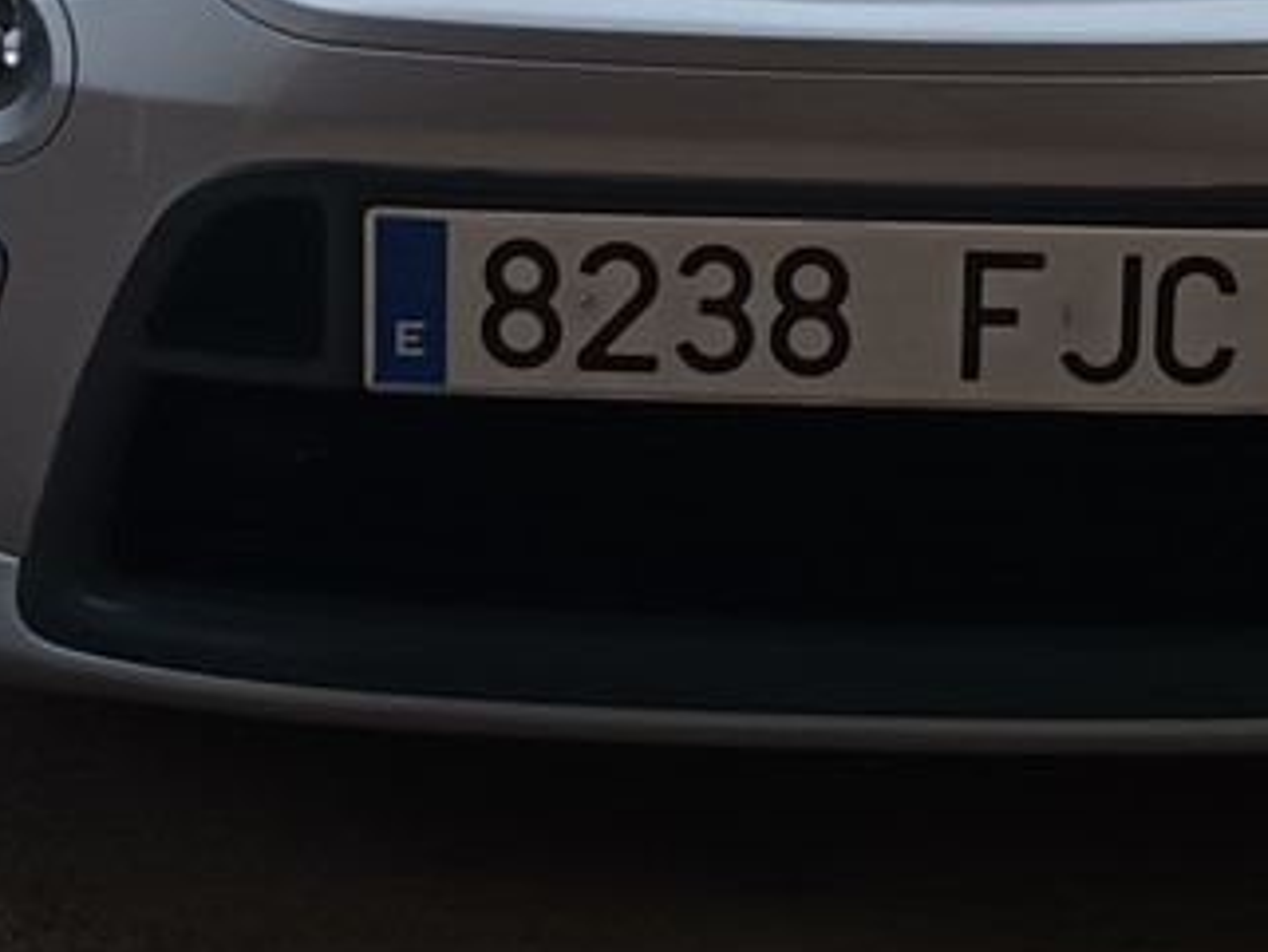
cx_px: 887
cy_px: -201
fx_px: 4141
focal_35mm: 113
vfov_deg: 12.8
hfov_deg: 17.3
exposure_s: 1/50
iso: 783
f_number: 1.75
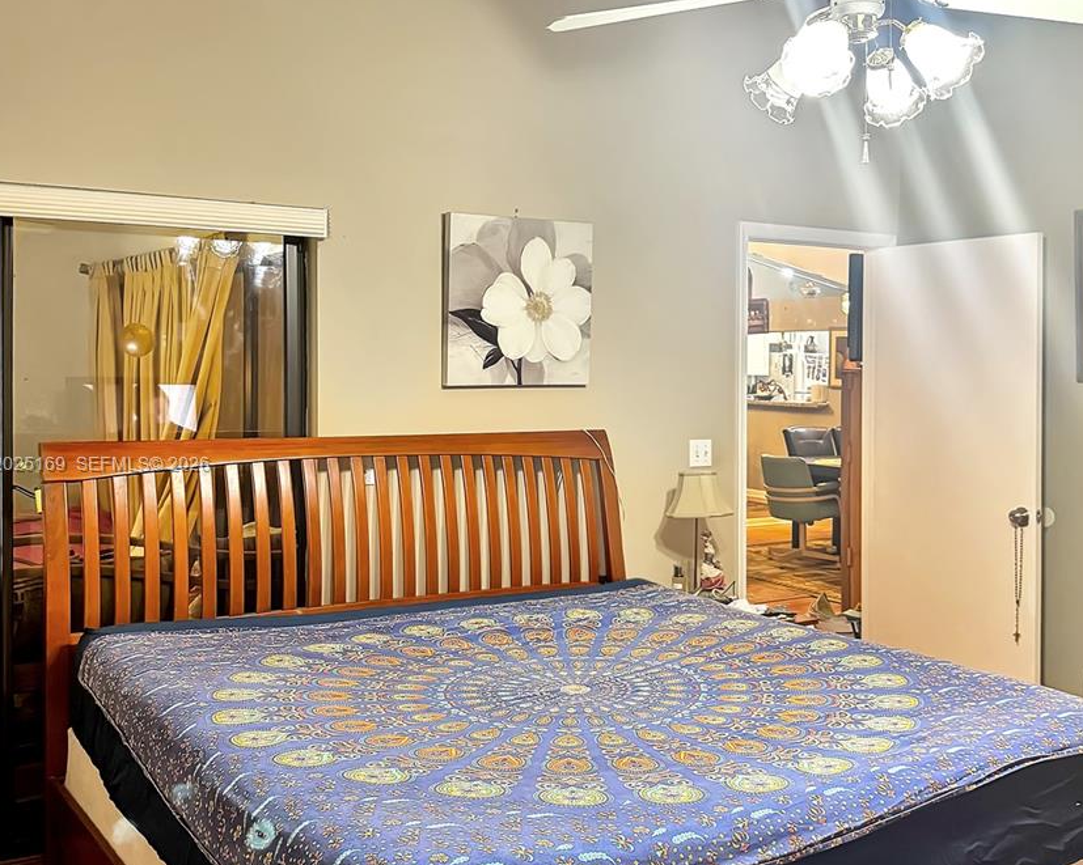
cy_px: 466
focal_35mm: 34
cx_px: 557
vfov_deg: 43.3
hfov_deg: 52.9
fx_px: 1089
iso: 400
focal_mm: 6.76
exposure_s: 1/60
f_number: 1.78
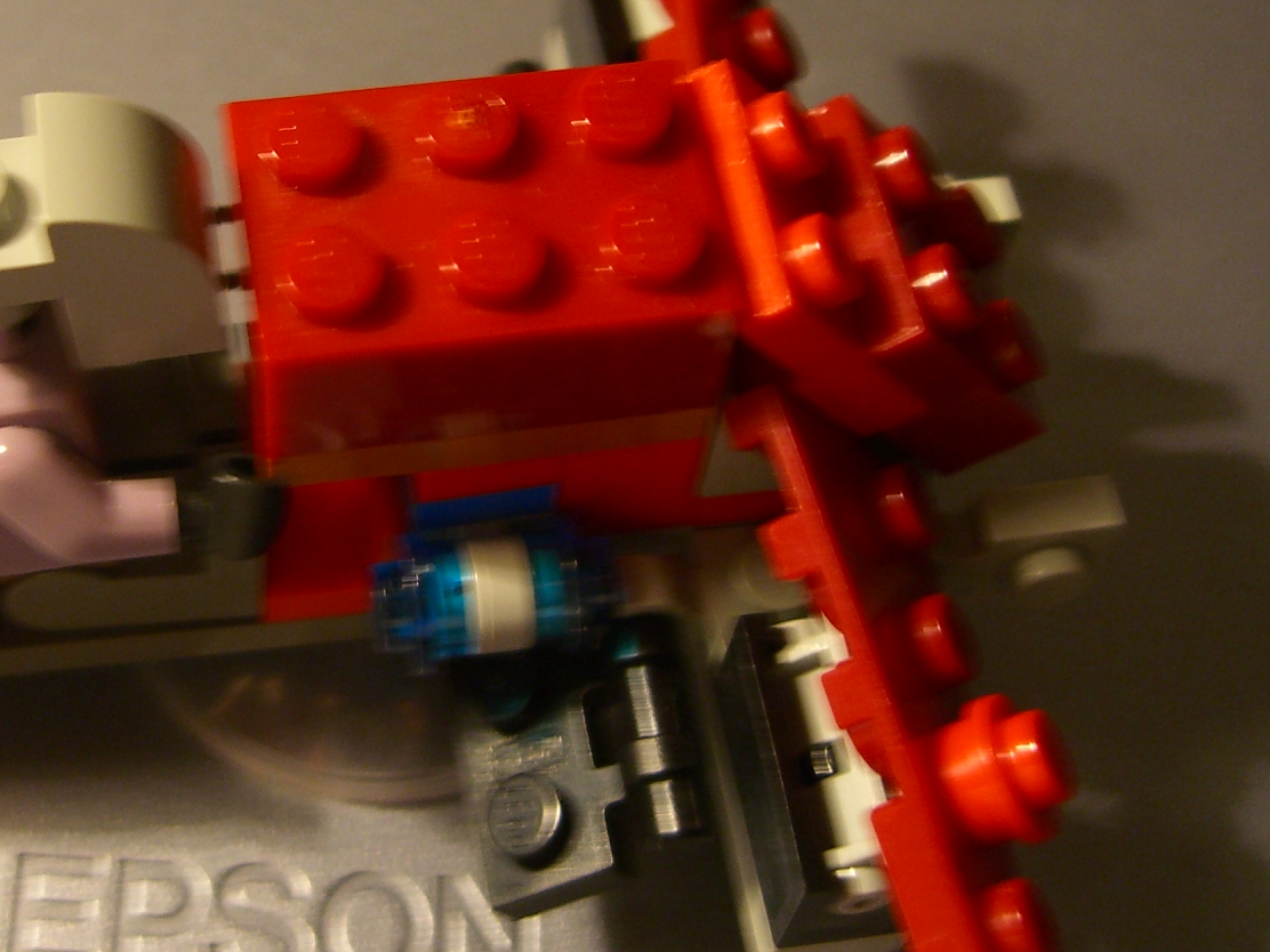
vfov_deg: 21.0
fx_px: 2568
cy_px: 355
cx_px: 377
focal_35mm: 70
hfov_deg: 27.5
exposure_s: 1/13
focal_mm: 7.9
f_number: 2.8
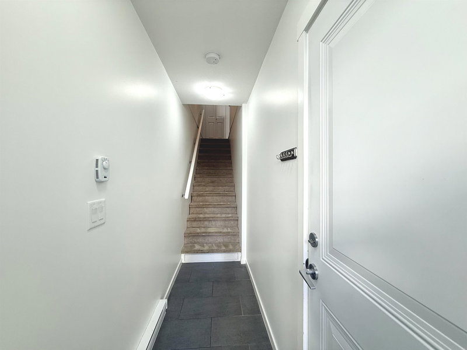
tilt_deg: +0.1
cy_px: 175
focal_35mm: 14
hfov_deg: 102.1
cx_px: 234
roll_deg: +0.3
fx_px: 189
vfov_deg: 85.7
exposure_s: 1/120
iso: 100
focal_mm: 2.22
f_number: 2.2
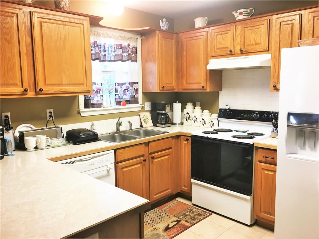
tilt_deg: -6.8
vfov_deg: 48.2
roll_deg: +1.1
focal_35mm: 29
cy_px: 120
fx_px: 267
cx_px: 160
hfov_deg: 61.7
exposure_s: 1/30
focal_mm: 4.15
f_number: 2.2
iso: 50
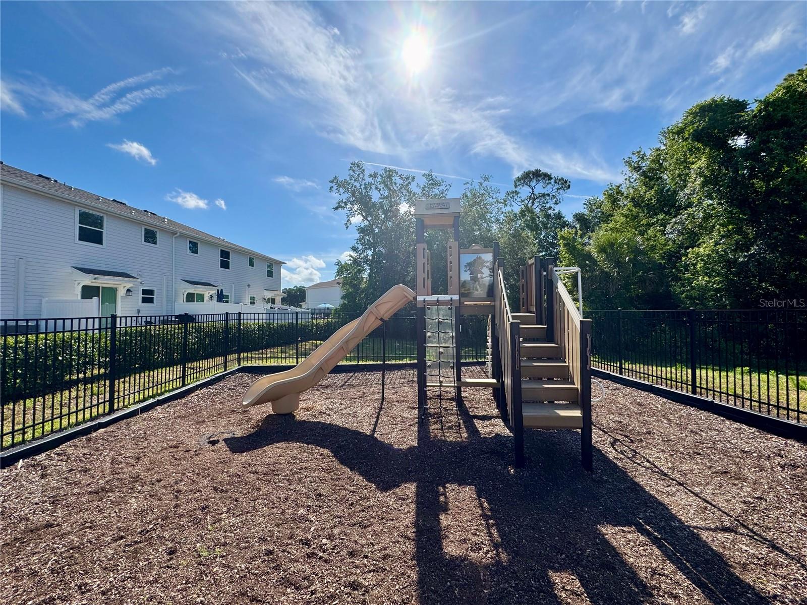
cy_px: 302
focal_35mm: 14
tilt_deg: +0.3
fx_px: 326
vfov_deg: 85.7
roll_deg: +0.2
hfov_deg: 102.1
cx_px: 404
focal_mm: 2.22
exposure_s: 1/2208
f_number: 2.2
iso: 50
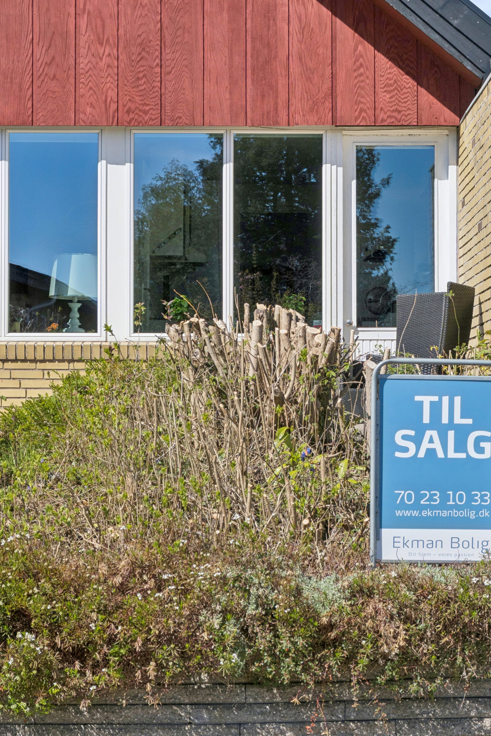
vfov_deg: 20.3
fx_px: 2062
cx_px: 282
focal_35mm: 101
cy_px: 361
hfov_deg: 13.6
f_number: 7.1
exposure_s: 1/1000
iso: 200
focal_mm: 43
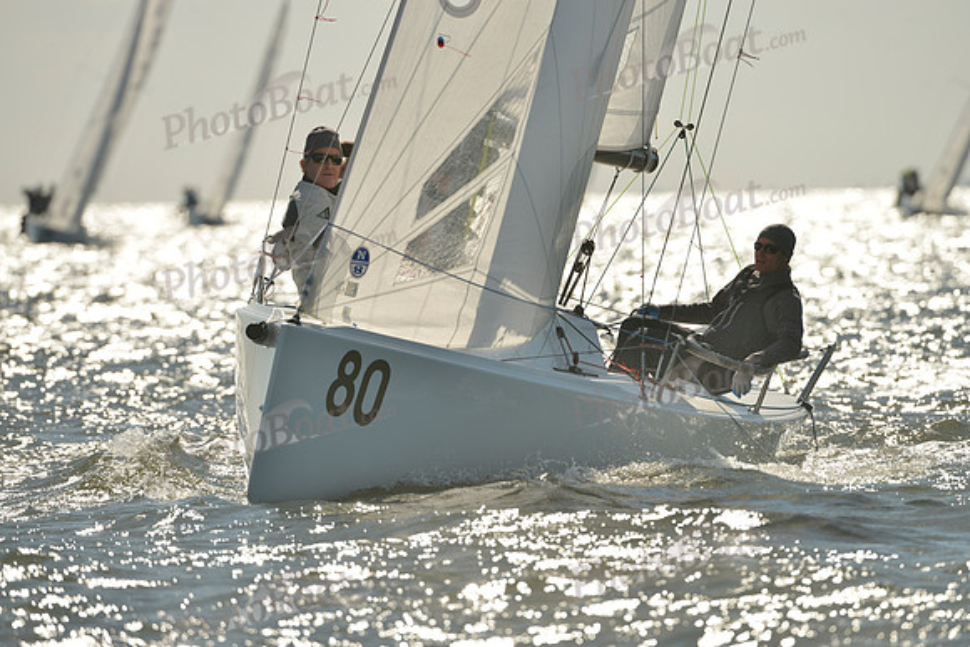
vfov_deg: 3.4
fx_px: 10780
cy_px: 324
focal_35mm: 400
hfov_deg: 5.2
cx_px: 485
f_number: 7.1
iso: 200
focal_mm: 400
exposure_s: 1/1600
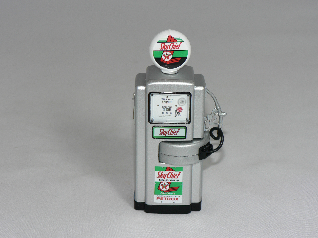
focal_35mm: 87
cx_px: 159
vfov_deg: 17.0
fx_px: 799
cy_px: 119
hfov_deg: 22.5
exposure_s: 1/60
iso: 80
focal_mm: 14.5
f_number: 4
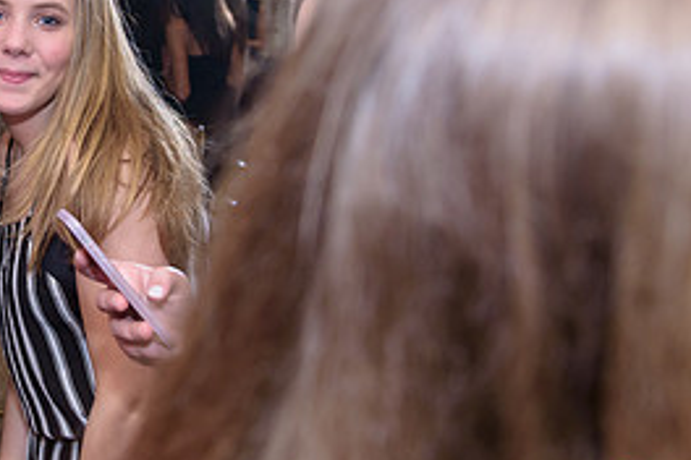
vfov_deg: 19.8
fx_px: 1305
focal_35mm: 68
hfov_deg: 28.3
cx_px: 50
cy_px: 101
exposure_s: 1/125
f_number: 3.2
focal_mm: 31
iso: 1600
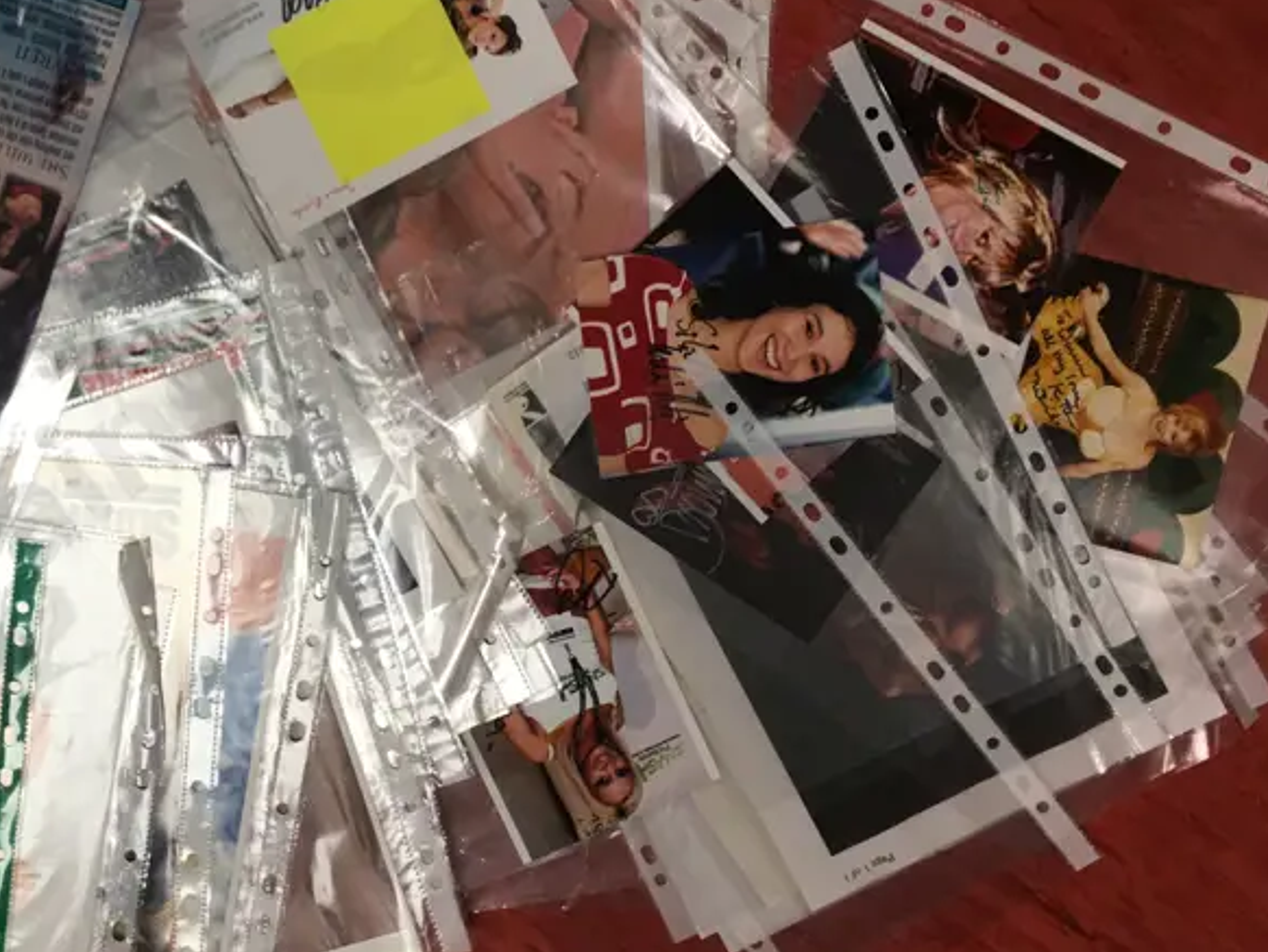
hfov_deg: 35.7
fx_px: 1869
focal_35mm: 51
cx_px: 181
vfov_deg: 28.6
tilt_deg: -82.0
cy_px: 412
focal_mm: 4.15
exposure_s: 1/33
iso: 32
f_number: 2.2
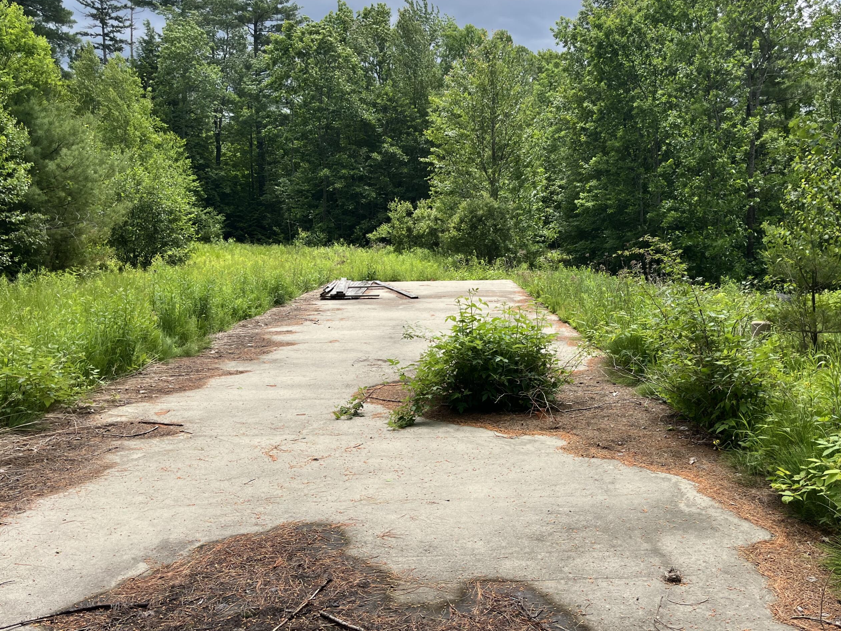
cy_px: 265
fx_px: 753
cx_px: 453
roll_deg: +1.4
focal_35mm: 31
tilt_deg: -1.1
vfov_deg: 45.3
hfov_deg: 58.3
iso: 50
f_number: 1.6
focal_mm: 5.1
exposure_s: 1/1721
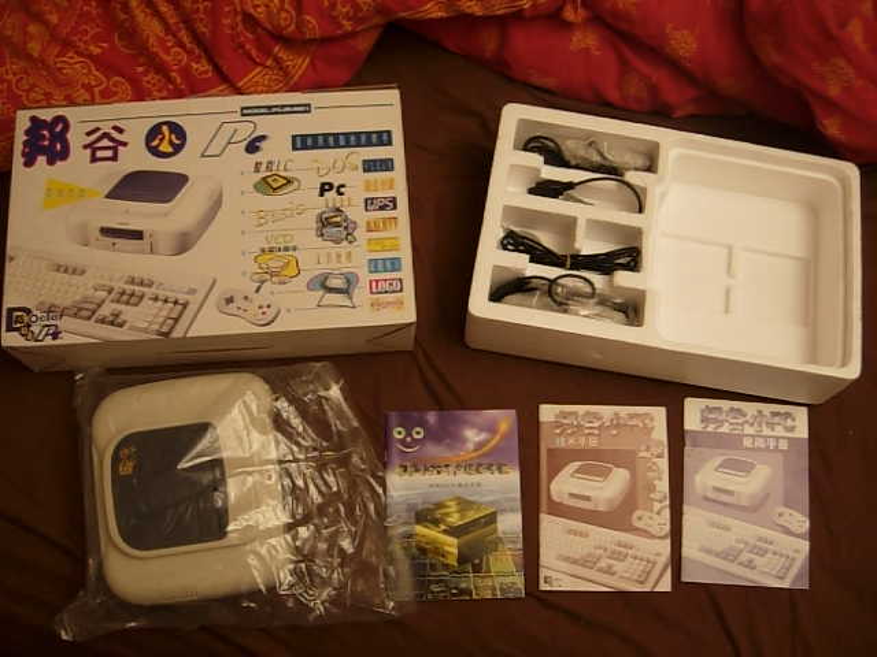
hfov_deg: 51.4
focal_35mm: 36
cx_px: 438
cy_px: 328
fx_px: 912
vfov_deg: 39.7
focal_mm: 7.5
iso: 145
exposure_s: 1/32
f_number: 2.7
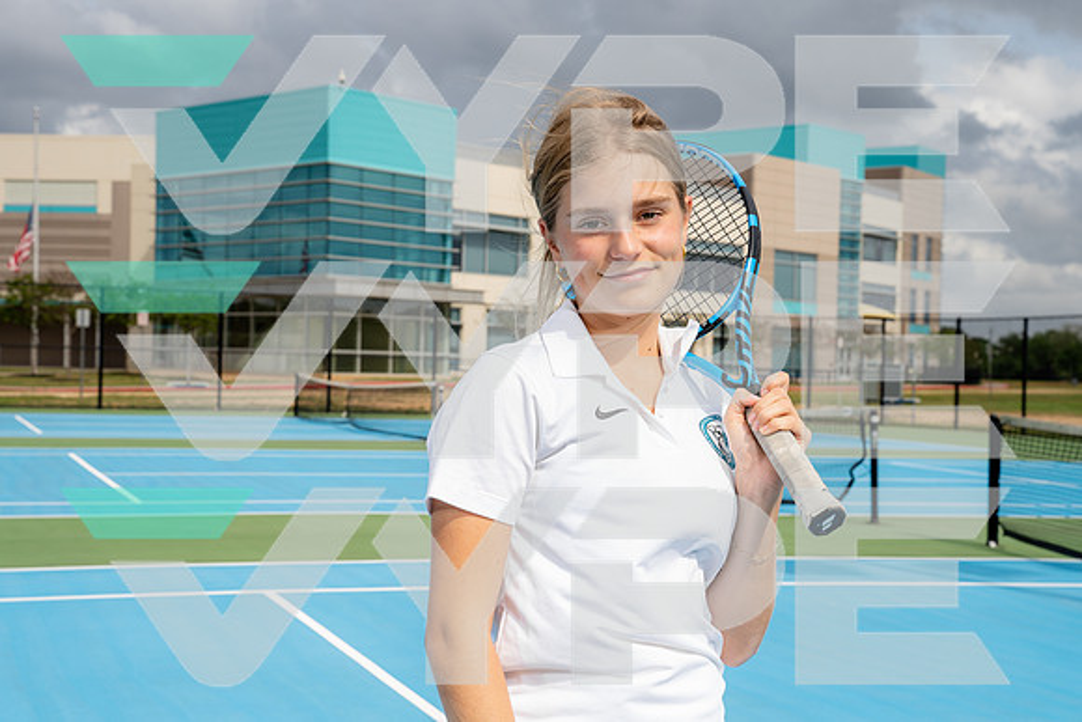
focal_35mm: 58
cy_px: 361
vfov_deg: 23.4
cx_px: 541
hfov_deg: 34.5
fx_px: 1744
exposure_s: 1/250
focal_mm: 58
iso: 100
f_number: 8
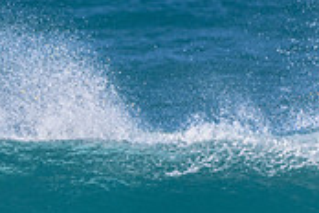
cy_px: 297
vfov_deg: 0.6
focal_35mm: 2497
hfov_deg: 0.8
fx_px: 22124
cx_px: -26
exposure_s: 1/2000
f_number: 5.6
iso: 360
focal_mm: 500
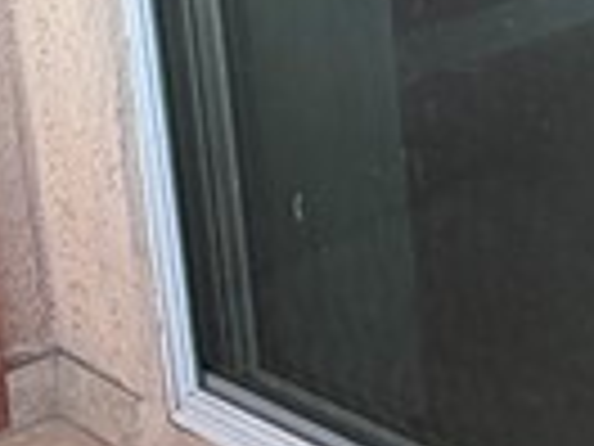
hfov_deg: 17.0
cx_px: 765
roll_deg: +2.7
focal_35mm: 109
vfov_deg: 13.1
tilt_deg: -12.1
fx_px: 1870
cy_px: -144
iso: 200
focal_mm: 2.22
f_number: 2.2
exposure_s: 1/121
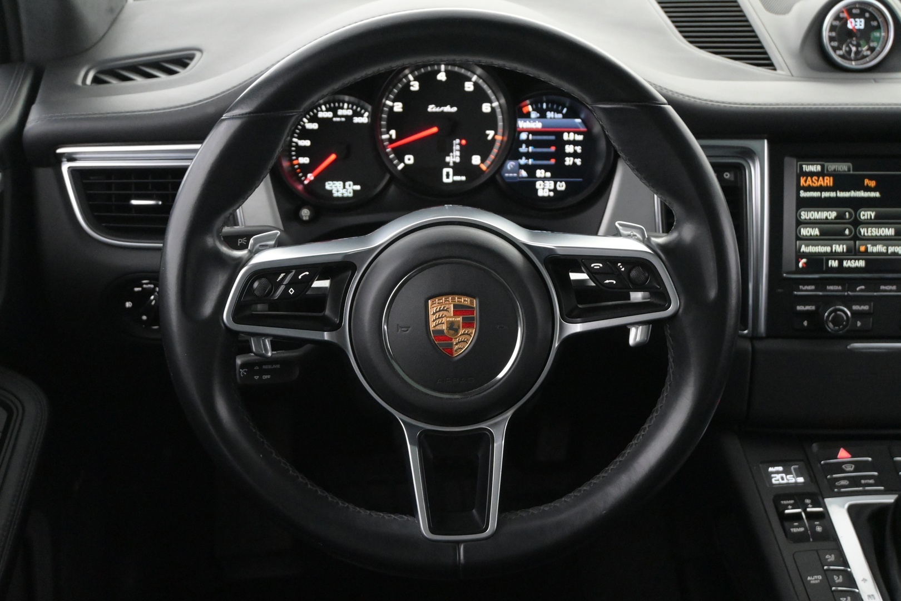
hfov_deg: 43.6
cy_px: 300
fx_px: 1126
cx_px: 450
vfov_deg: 29.9
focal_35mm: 45
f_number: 4.8
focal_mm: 30
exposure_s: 1/50
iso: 5600
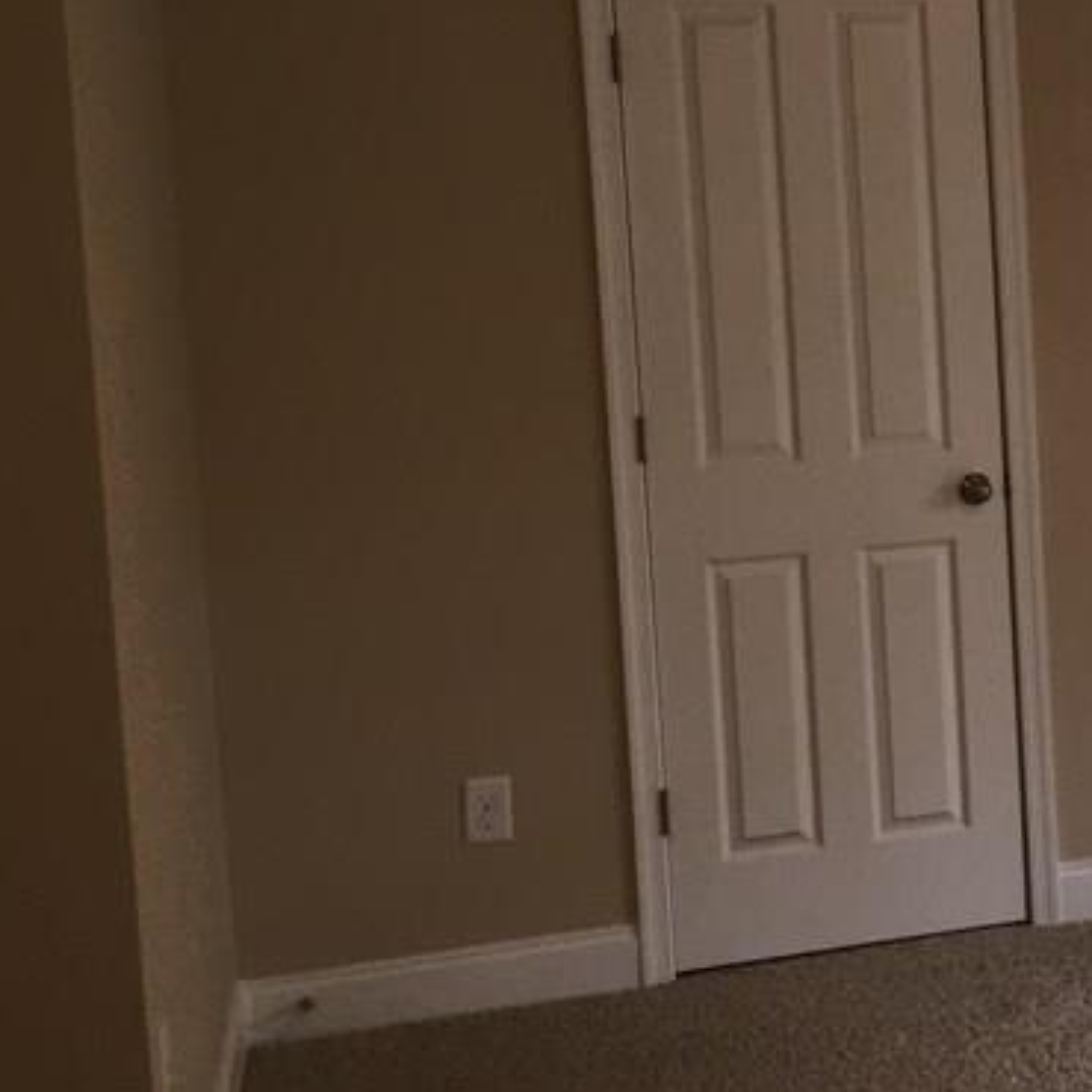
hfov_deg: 21.8
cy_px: 366
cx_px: 1437
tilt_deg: -3.6
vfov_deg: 24.2
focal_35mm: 71
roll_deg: +1.2
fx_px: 2534
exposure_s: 1/30
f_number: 2.2
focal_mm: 4.15
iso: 80
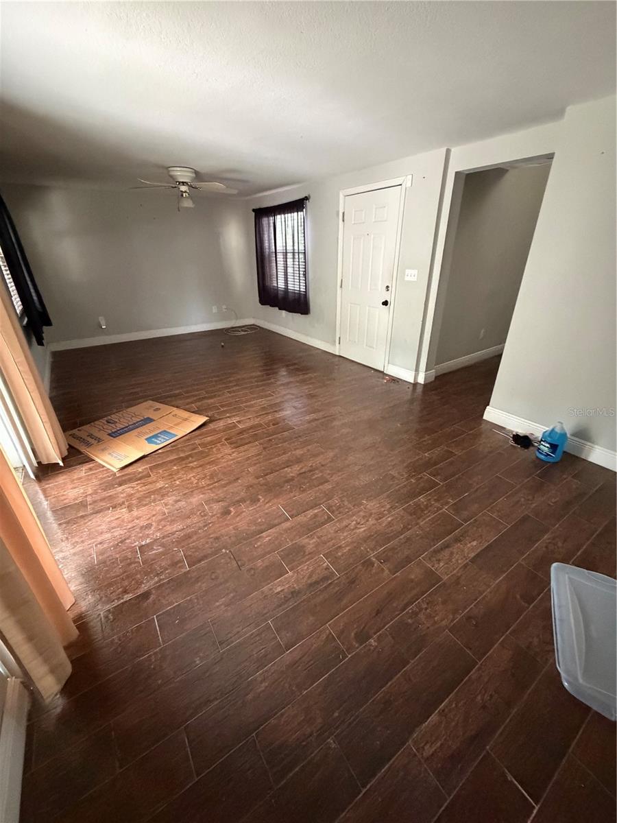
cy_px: 412
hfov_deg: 85.7
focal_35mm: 14
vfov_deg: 102.1
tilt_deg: -23.1
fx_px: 333
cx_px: 308
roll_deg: +1.7
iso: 1250
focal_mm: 2.22
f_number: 2.2
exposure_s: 1/60
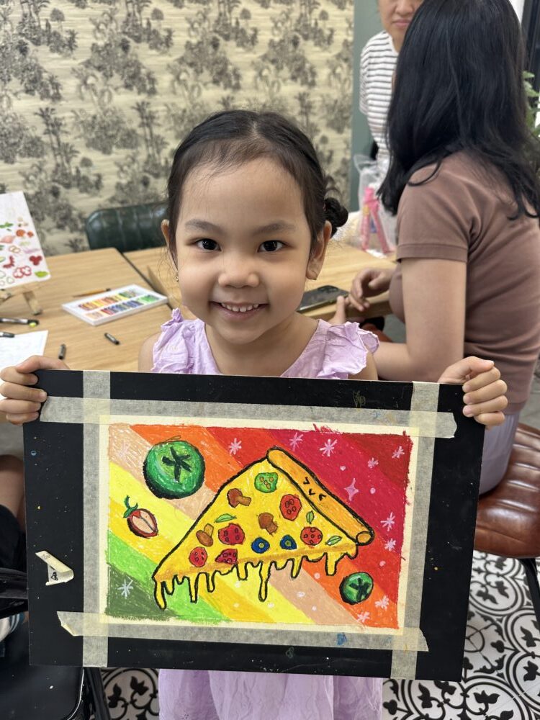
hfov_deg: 56.8
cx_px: 270
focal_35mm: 24
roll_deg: +2.9
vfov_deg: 71.6
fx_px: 499
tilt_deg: -25.8
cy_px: 360
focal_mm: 6.86
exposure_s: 1/100
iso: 80
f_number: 1.78
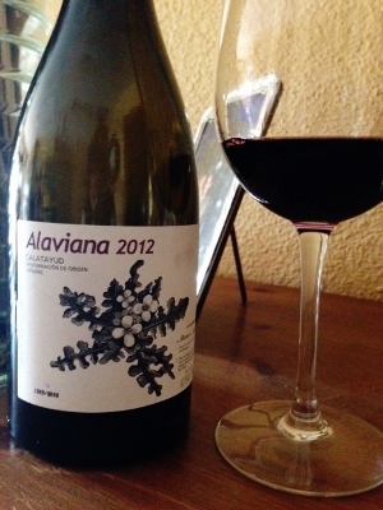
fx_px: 487
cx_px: 192
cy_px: 255
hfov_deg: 42.9
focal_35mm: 33
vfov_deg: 55.4
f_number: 2.4
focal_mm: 4.12
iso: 640
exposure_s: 1/15
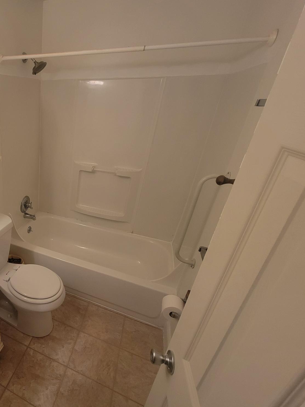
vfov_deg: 87.8
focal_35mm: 18
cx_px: 30
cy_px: 201
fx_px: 211
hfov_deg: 60.6
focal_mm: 2.2
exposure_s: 1/60
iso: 200
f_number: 2.2
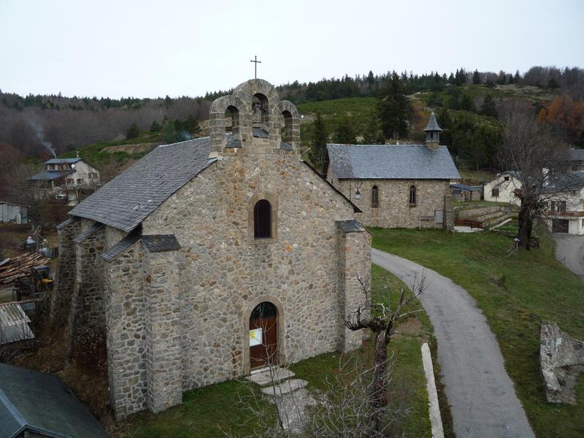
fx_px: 506
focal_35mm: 30
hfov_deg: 60.0
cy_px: 219
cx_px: 292
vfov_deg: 46.8
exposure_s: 1/160
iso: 100
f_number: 4
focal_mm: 5.2
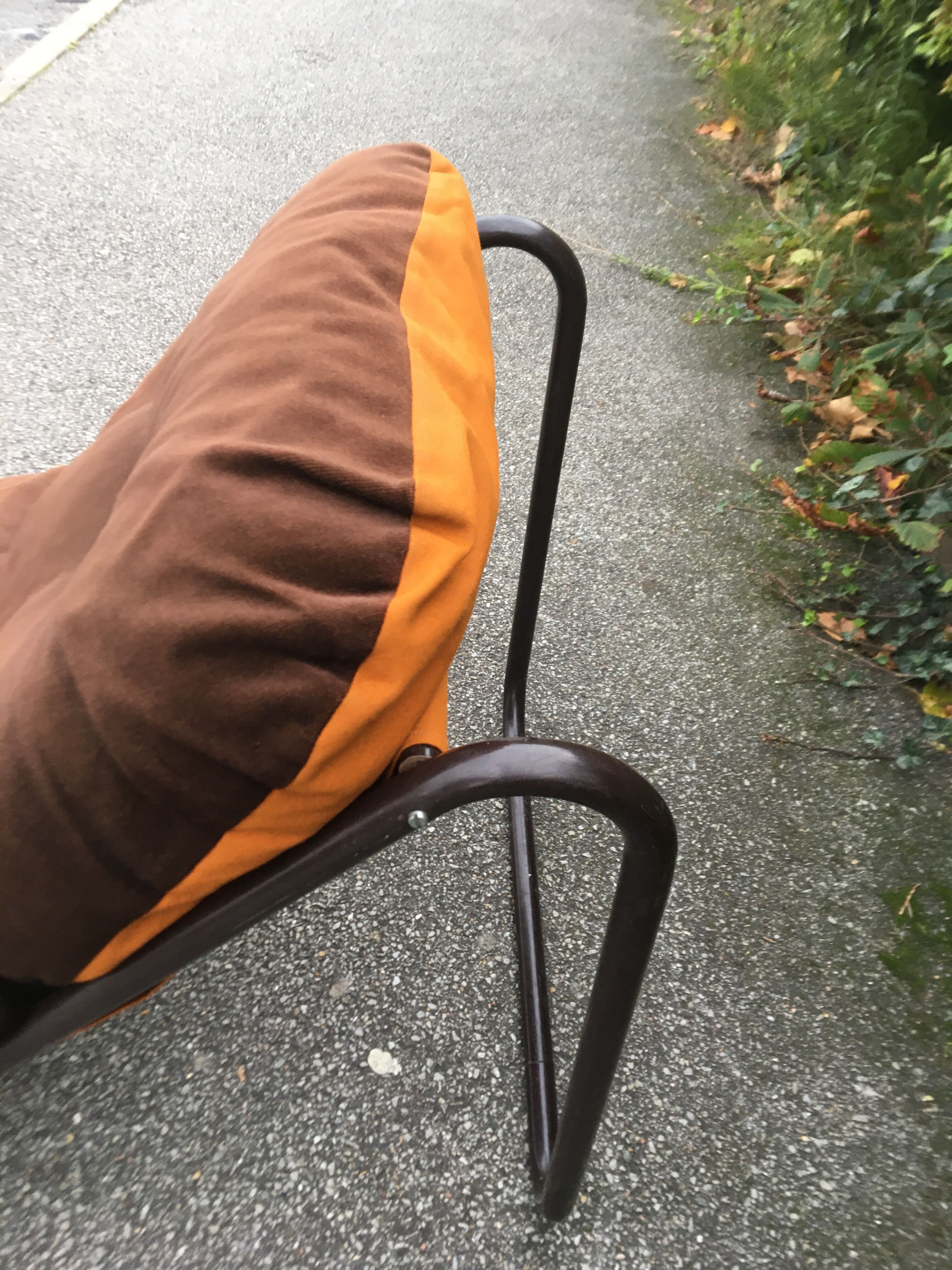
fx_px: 1063
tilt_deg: -44.4
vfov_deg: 61.7
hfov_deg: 48.2
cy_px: 635
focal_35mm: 29
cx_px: 476
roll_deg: -1.2
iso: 100
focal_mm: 4.15
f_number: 2.2
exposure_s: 1/33
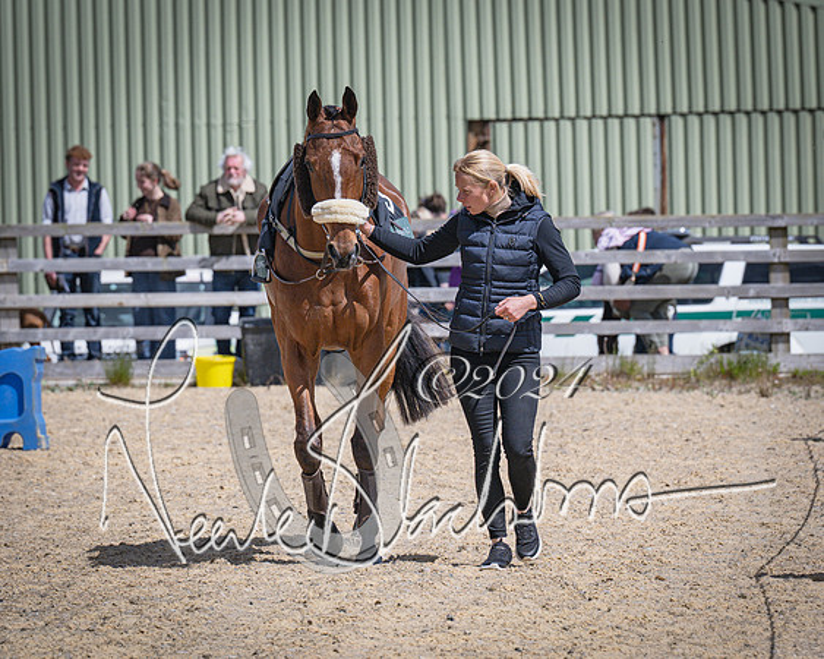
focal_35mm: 304
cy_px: 348
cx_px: 348
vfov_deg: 5.1
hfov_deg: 6.4
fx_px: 7401
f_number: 5
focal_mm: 160
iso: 200
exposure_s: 1/3200
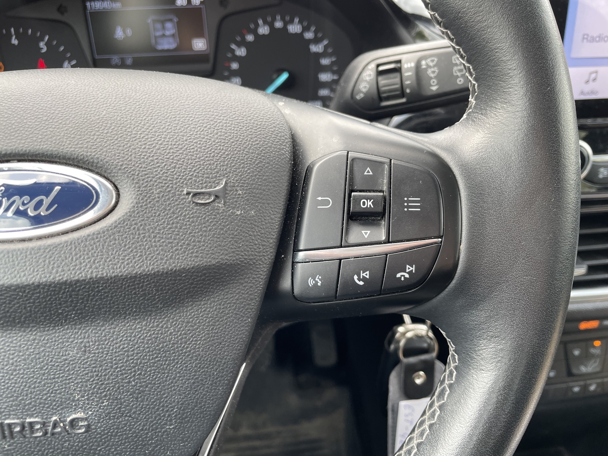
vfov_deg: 53.1
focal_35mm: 26
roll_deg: +2.3
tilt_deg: -27.2
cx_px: 304
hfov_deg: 67.3
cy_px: 228
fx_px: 457
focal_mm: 4.2
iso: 50
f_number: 1.6
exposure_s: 1/121
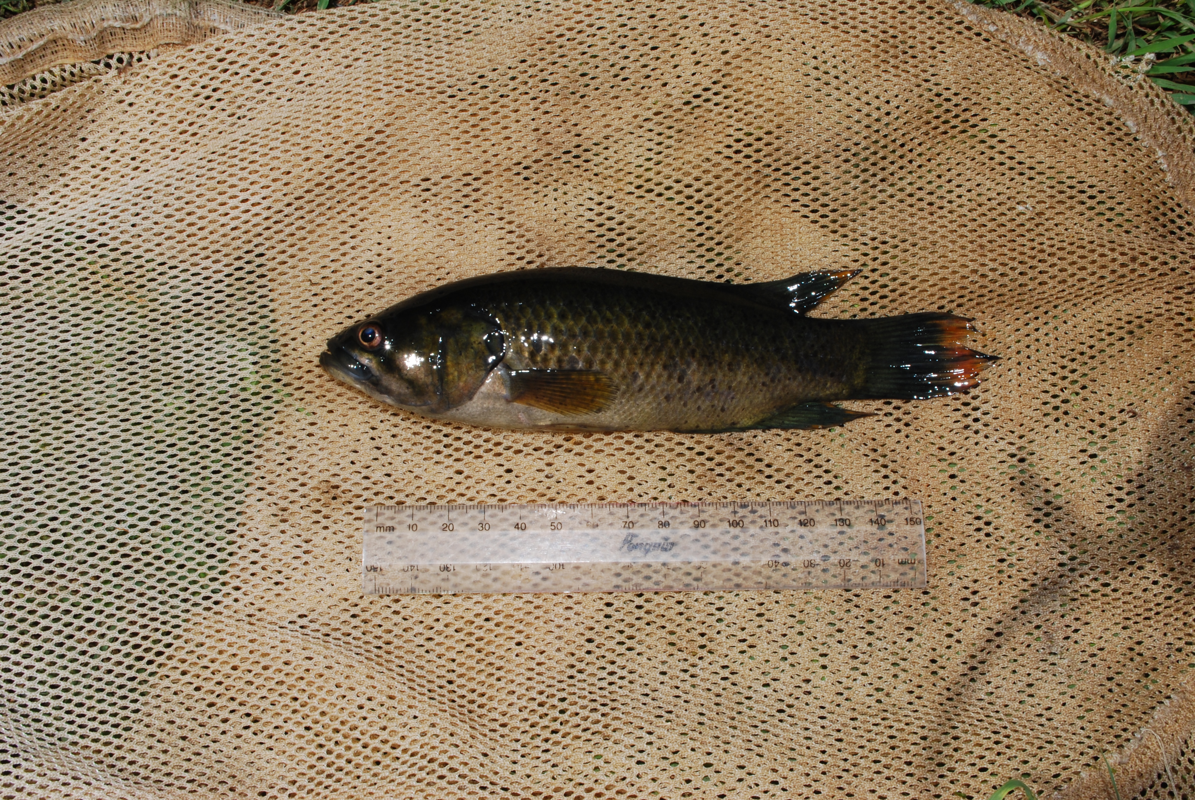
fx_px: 1396
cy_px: 400
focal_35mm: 42
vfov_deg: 32.0
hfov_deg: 46.3
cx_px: 598
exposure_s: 1/160
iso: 100
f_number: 20
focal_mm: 28
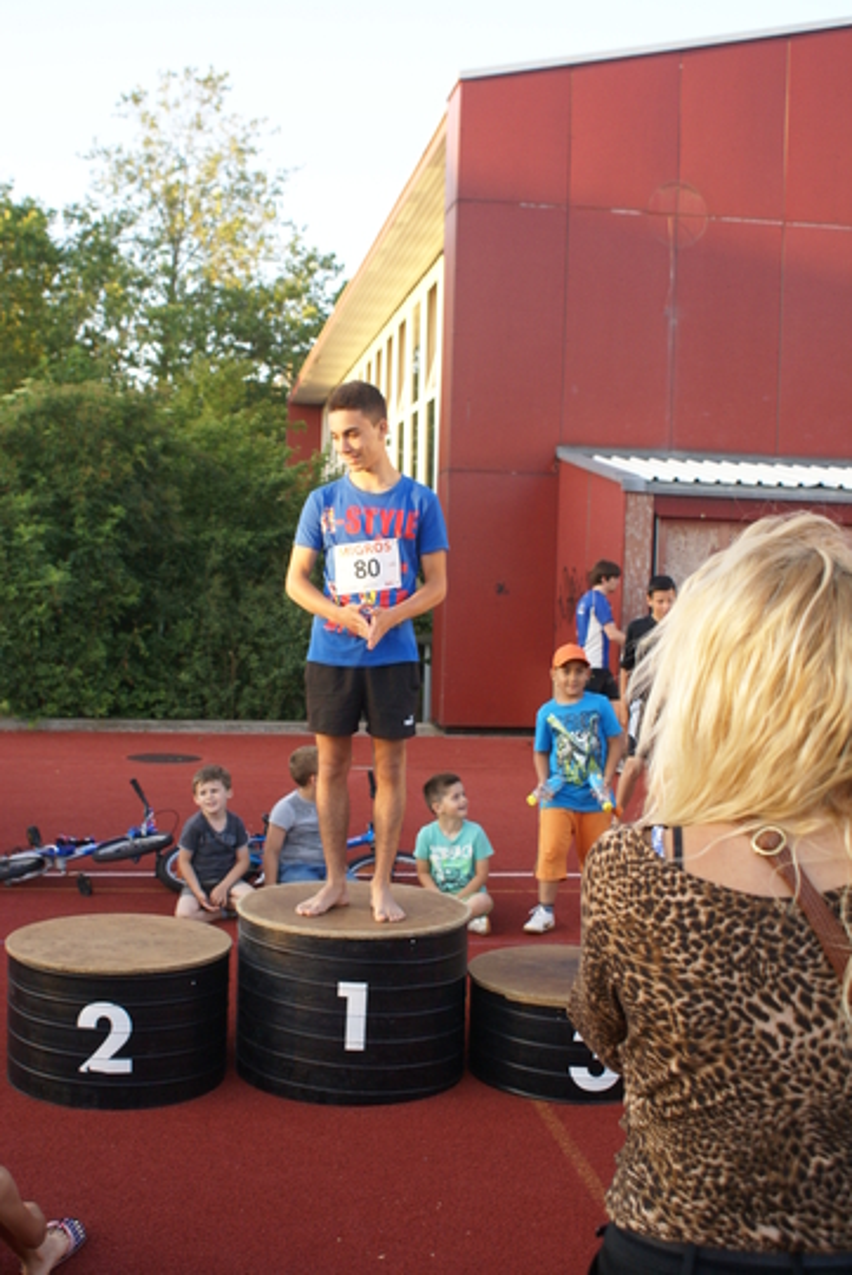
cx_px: 426
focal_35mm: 39
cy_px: 638
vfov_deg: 49.5
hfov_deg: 34.3
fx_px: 1382
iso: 200
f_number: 4.5
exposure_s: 1/125
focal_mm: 26
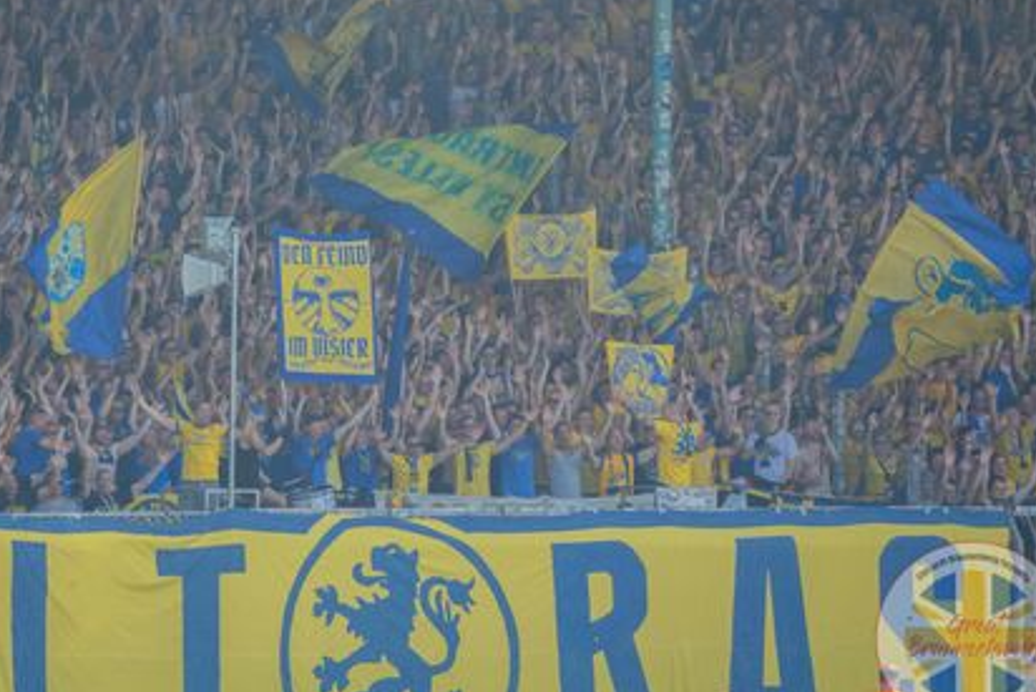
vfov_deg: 2.3
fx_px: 16869
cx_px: 385
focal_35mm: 586
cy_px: 289
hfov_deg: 3.5
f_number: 4
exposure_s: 1/1000
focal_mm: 155.41
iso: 500
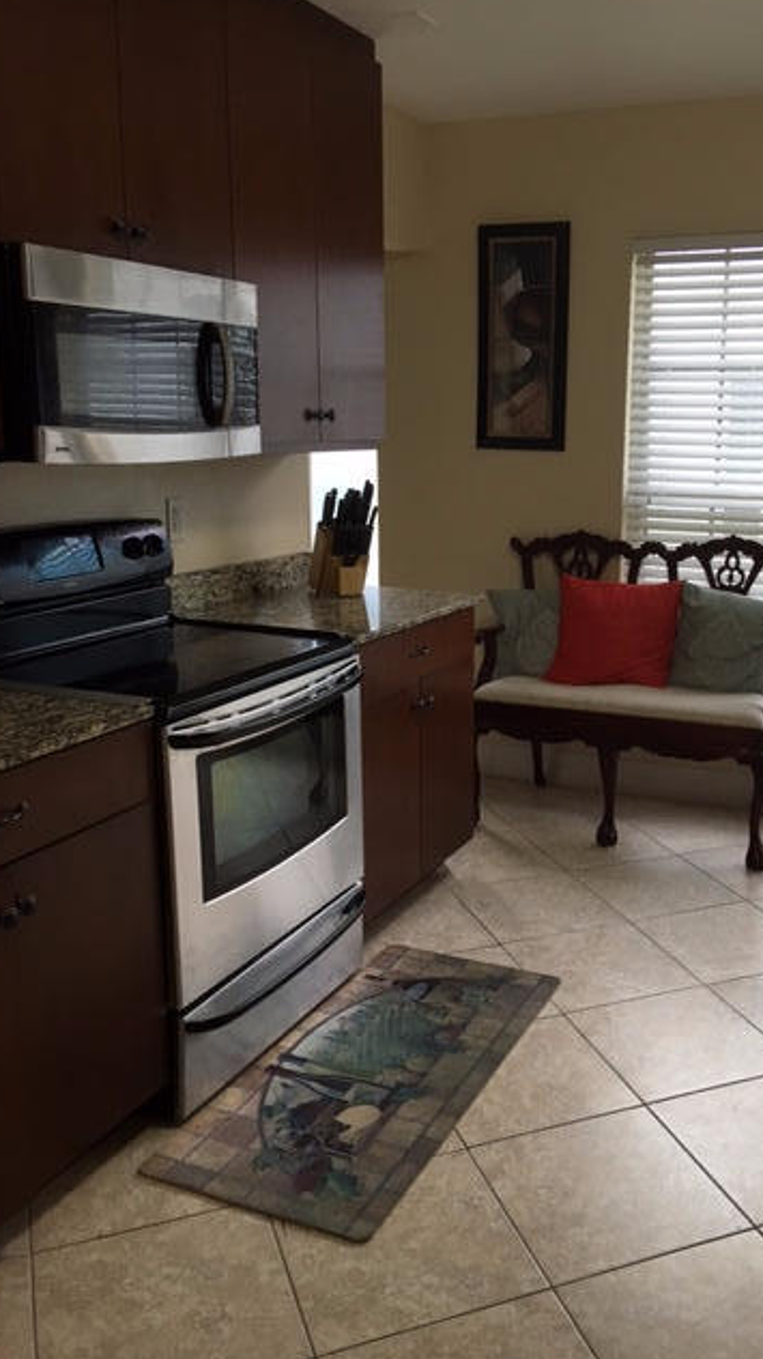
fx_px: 1152
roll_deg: -0.3
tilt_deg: -14.8
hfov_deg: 36.3
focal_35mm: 32
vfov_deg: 61.0
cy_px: 675
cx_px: 503
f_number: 2.2
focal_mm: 4.15
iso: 32
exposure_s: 1/30
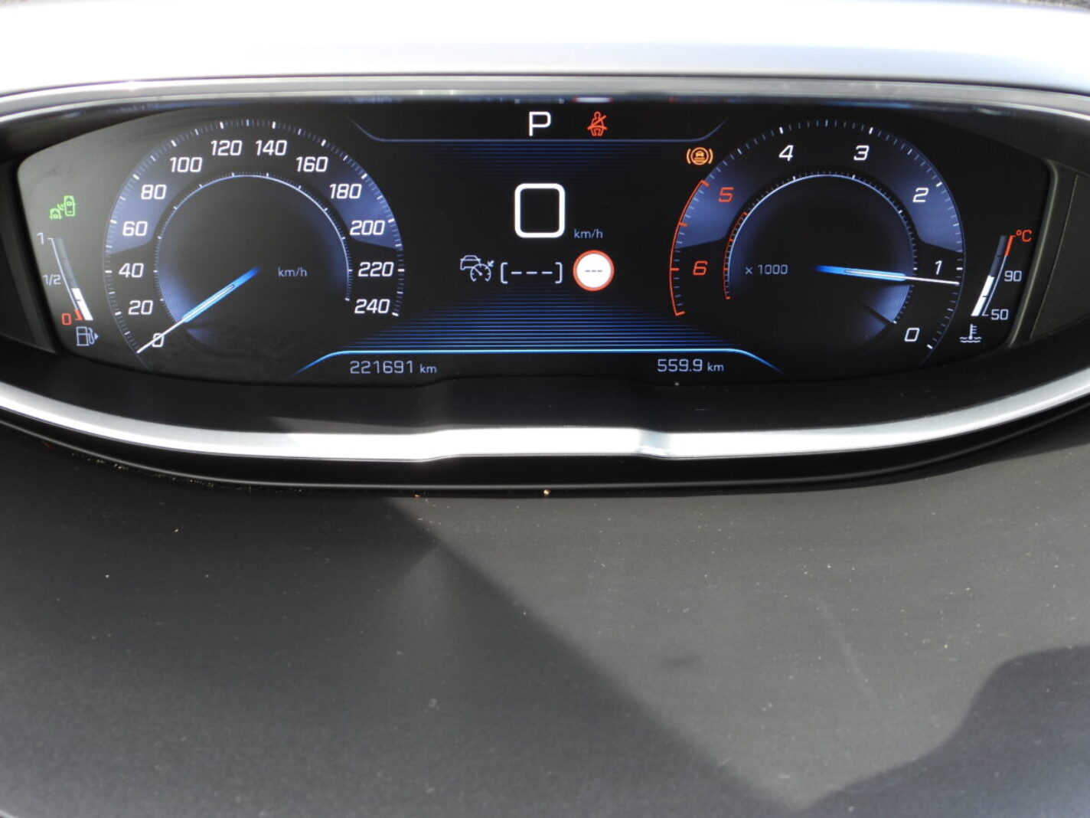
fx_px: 1385
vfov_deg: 32.9
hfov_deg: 42.9
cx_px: 545
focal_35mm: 44
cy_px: 409
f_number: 3.2
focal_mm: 7.9
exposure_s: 1/40
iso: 100
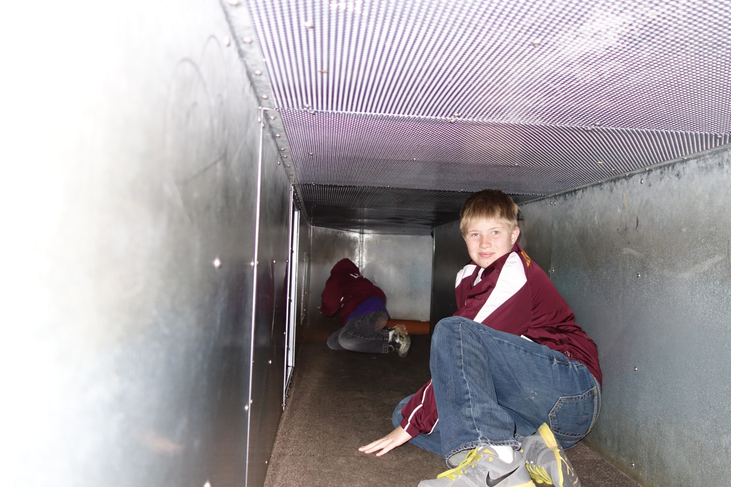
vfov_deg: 38.9
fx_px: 690
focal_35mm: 34
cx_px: 397
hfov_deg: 55.7
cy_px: 259
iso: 200
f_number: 1.8
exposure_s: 1/10
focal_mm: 10.4
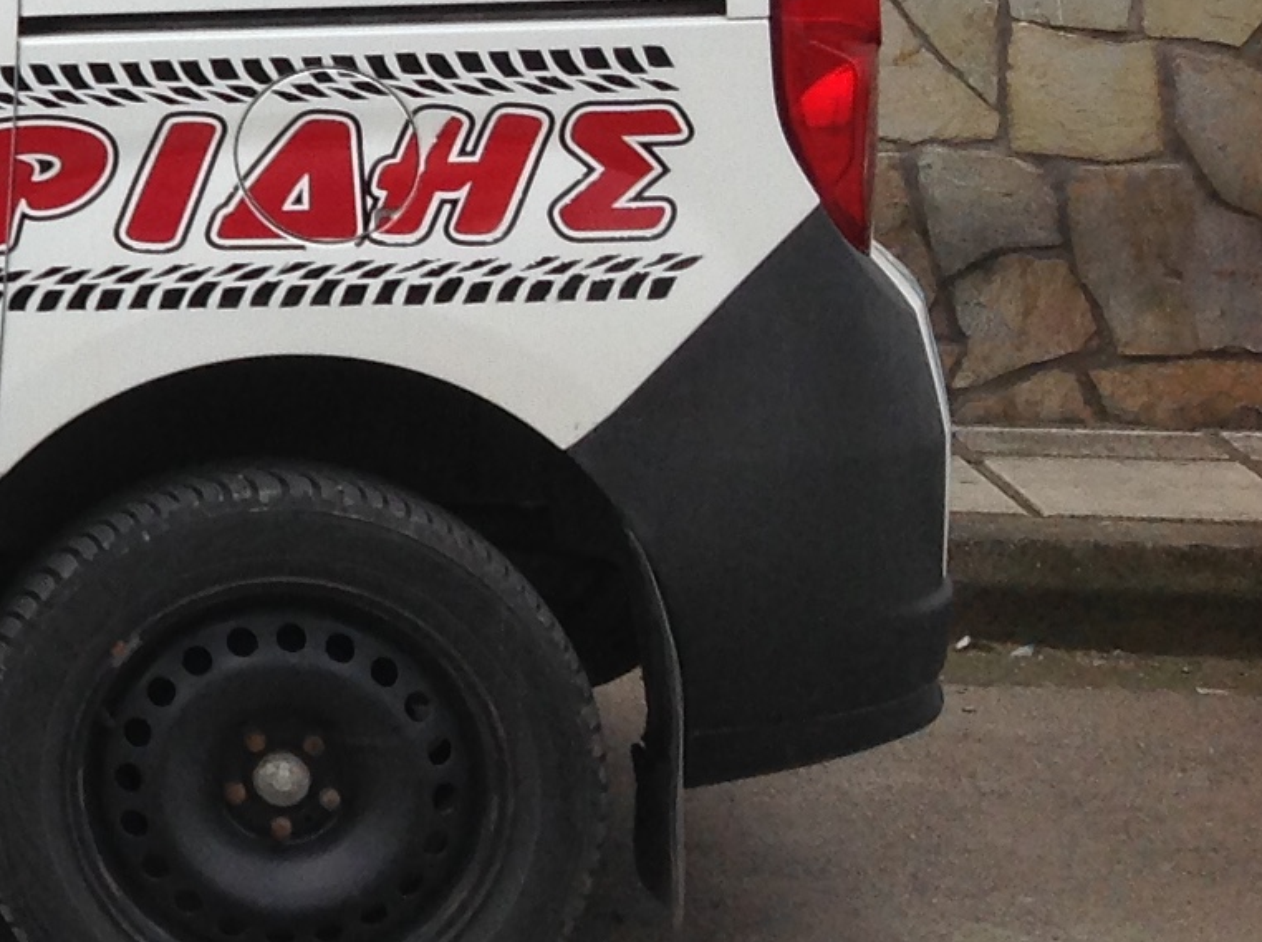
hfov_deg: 15.0
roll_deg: -1.7
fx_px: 4332
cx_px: -795
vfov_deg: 12.3
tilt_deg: -5.4
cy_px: 33
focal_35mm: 119
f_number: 2.4
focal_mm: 4.28
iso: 50
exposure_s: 1/630
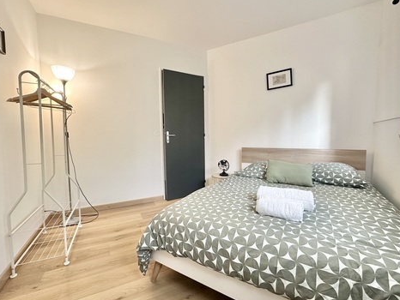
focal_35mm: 16
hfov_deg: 94.5
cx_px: 197
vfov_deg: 78.2
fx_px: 185
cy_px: 149
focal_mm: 2.22
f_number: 2.2
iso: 200
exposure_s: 1/99
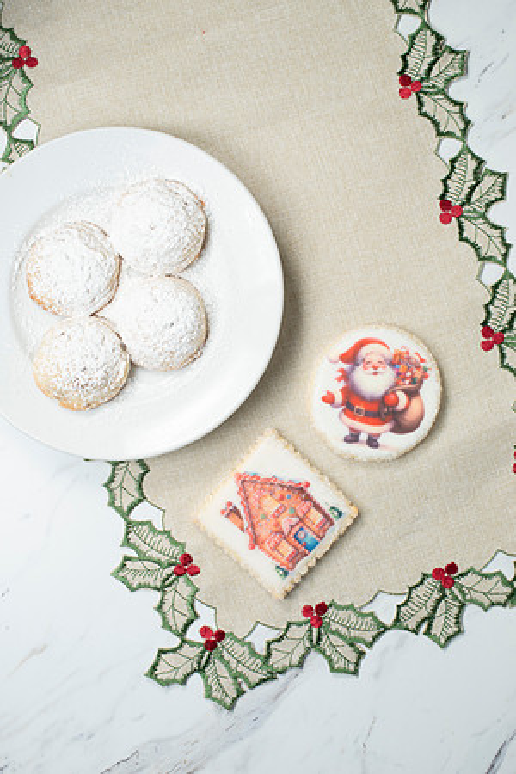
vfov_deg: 39.6
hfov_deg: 27.0
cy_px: 387
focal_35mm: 50
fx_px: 1075
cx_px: 258
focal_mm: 50
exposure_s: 1/200
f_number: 7.1
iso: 200
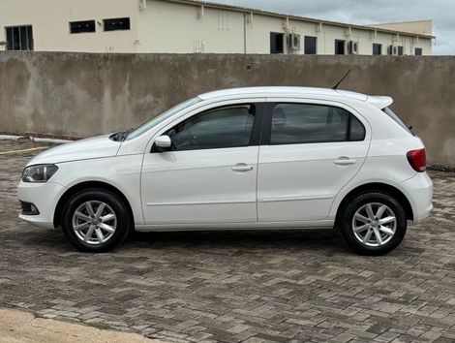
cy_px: 172
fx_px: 632
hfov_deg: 39.6
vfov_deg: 30.3
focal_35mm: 48
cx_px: 228
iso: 80
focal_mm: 6.76
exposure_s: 1/6536
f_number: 1.78
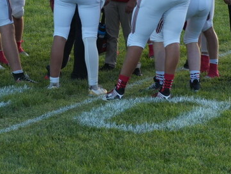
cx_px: 72
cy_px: -20
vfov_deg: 5.7
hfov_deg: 7.6
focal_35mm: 261
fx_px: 1743
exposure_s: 1/250
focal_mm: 64
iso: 320
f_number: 5.6
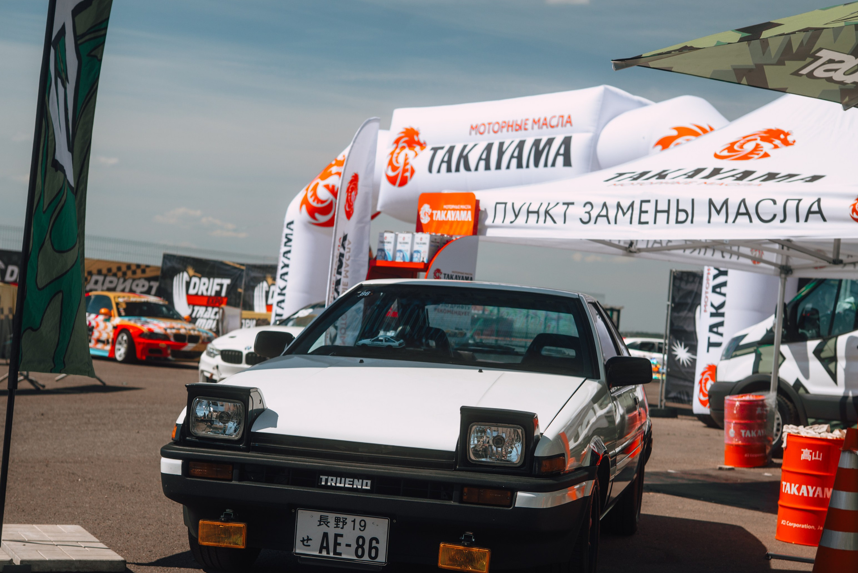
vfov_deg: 22.9
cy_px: 398
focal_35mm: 59
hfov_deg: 33.9
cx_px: 439
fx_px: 1407
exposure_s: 1/1000
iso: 100
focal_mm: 40
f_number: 3.5
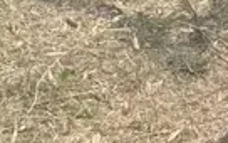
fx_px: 1205
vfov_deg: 6.5
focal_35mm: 194
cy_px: -150
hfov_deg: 9.8
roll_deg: -2.3
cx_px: 500
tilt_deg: -13.7
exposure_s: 1/1887
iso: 32
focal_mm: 4.2
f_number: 1.6
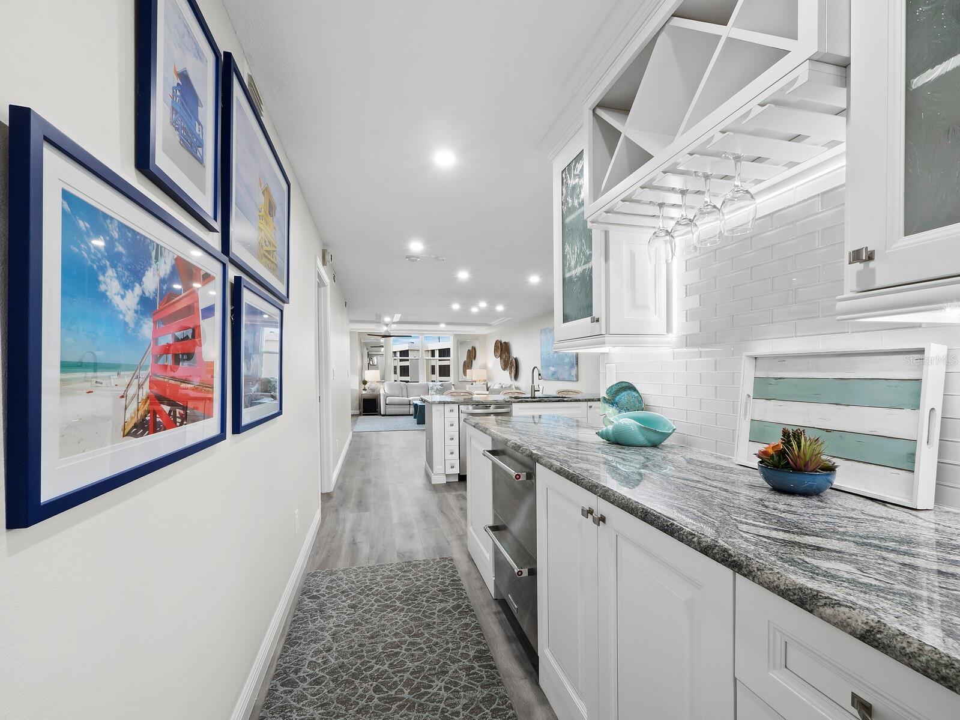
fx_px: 388
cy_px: 360
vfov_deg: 85.7
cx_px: 480
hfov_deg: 102.1
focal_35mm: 14
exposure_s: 1/4
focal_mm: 7
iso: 400
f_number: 11
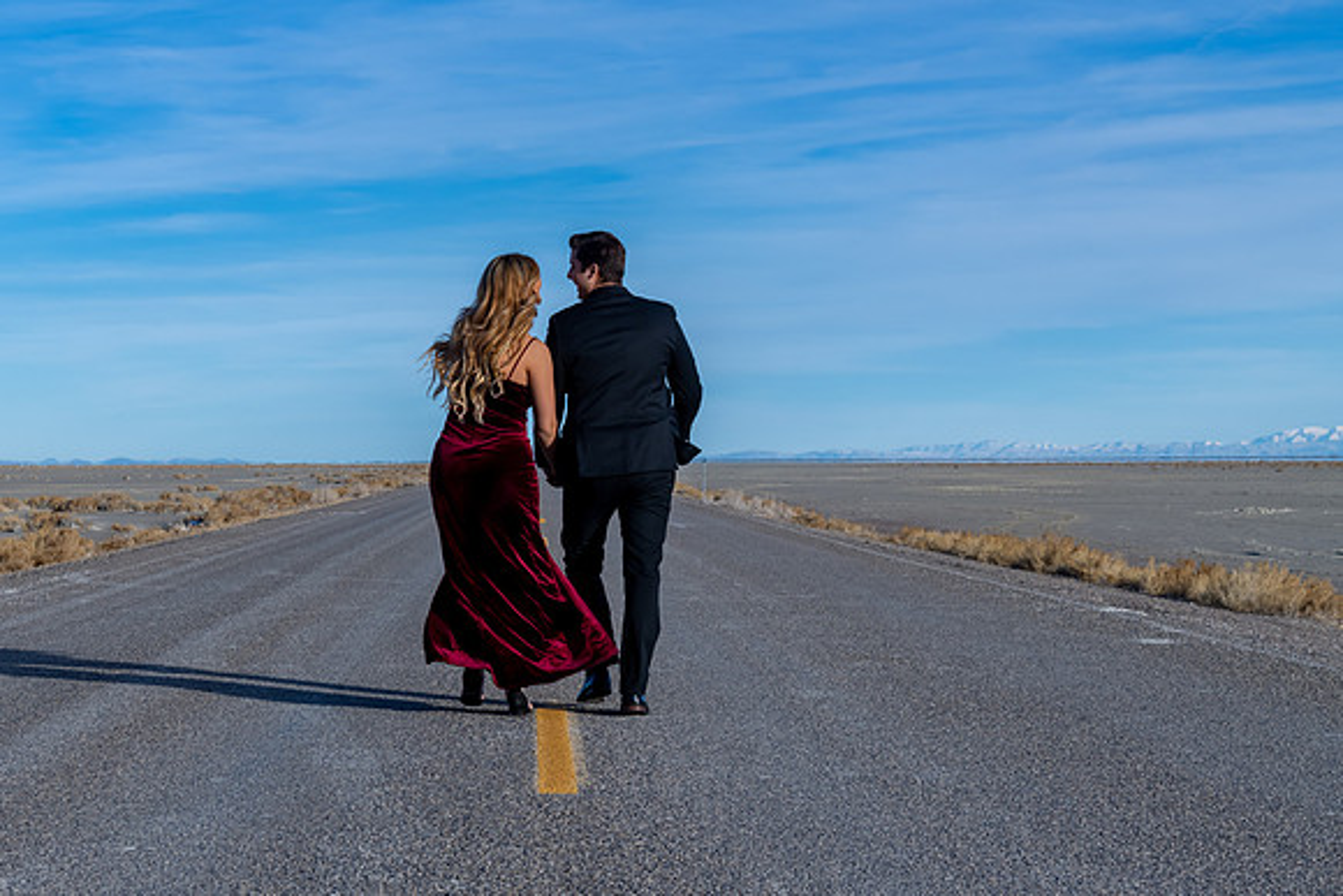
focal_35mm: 74
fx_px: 2749
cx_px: 367
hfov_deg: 27.2
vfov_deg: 18.5
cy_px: 402
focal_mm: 50
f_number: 9
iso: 200
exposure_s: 1/400
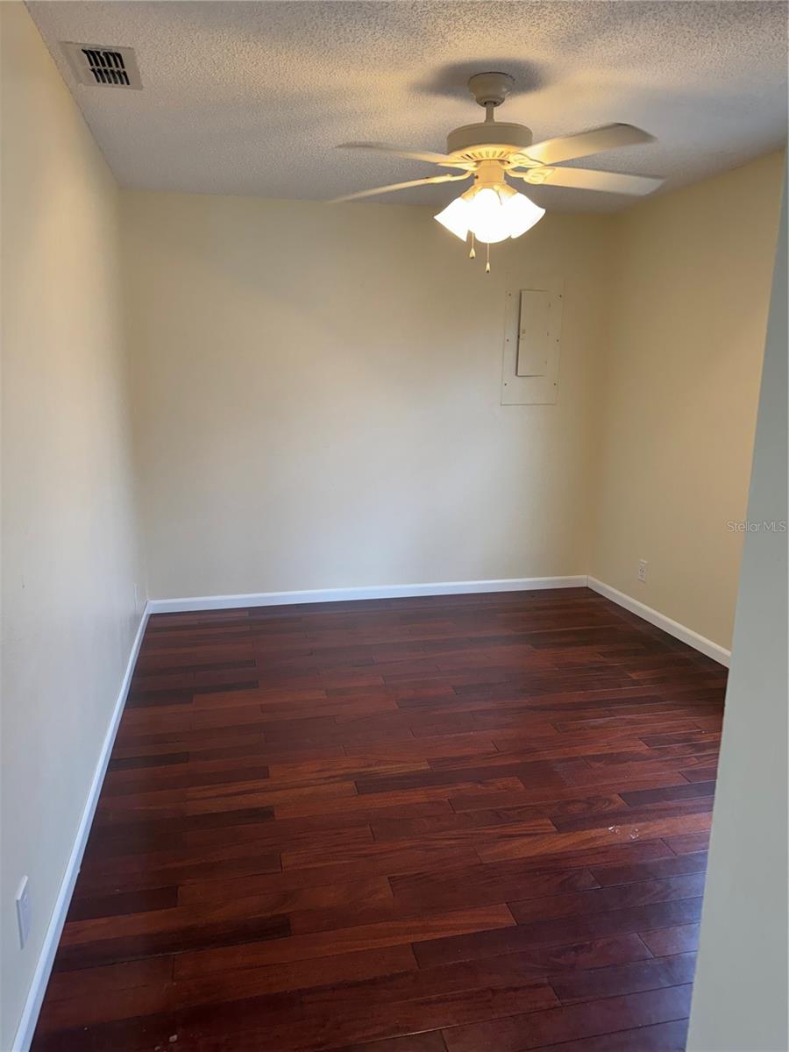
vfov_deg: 71.6
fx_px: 729
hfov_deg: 56.8
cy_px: 526
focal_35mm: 24
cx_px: 394
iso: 200
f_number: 1.78
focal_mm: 6.76
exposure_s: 1/120
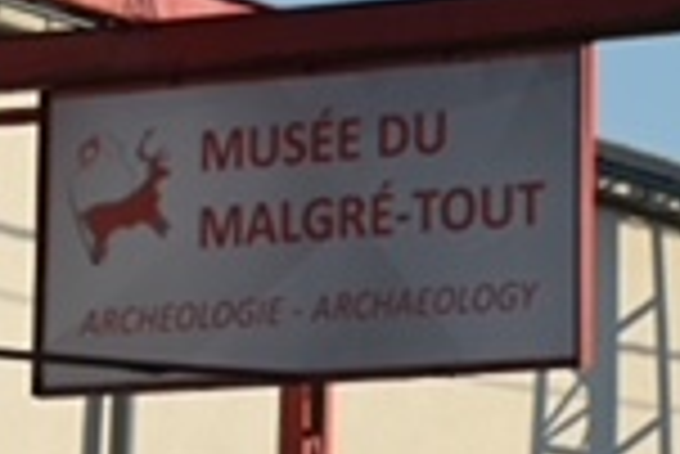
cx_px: -122
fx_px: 5993
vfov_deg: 4.3
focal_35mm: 317
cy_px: 580
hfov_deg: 6.5
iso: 100
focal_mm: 50
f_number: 5
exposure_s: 1/640
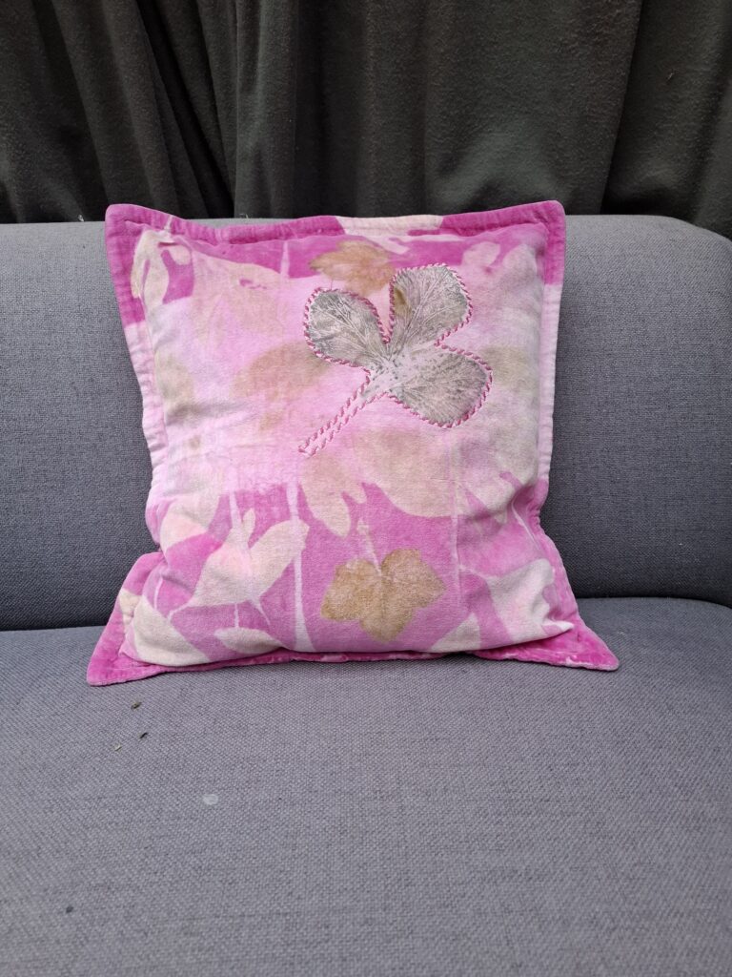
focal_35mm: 23
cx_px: 366
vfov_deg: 73.9
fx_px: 648
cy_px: 488
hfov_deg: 58.9
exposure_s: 1/100
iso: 200
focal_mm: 5.54
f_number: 1.8
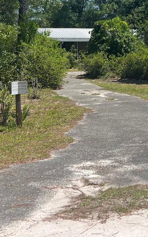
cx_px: 112
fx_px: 452
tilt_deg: +1.9
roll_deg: -0.4
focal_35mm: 70
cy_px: 27
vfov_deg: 28.3
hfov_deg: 18.5
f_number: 1.5
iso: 50
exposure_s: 1/3460
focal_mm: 5.7
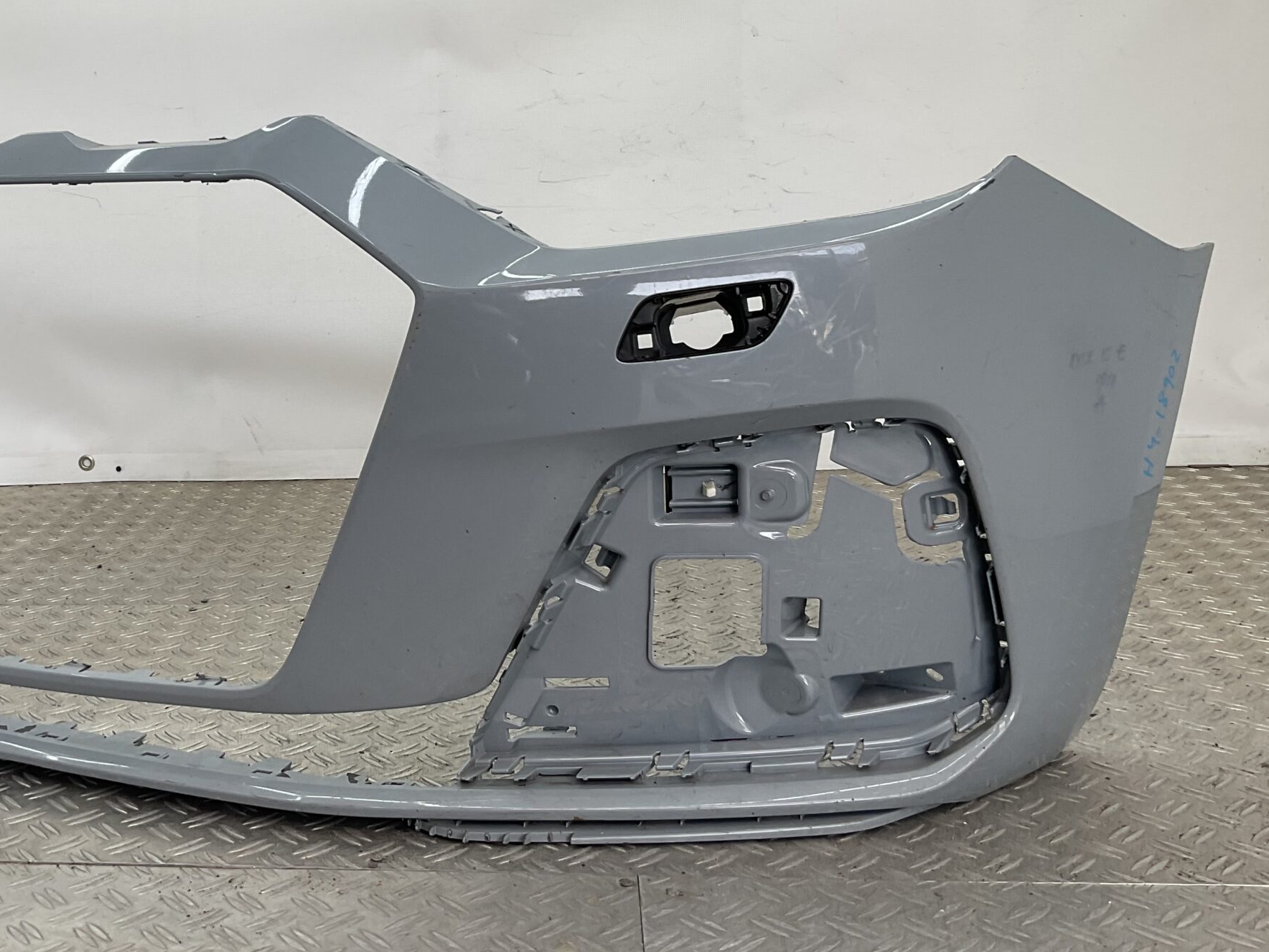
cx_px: 371
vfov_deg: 34.2
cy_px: 353
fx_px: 1540
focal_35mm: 42
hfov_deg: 43.8
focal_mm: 3
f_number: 1.8
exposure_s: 1/156
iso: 16
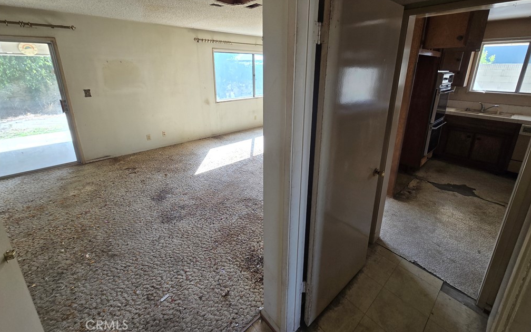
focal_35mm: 14
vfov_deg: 77.6
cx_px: 268
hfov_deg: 105.3
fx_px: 203
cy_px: 130
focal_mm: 2.2
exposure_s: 1/120
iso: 80
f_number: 2.2
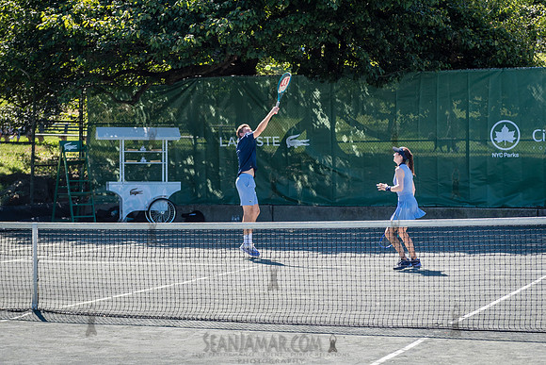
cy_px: 225
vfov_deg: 16.1
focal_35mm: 85
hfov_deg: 23.9
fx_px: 1288
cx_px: 237
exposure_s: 1/1250
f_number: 3.5
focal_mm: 62
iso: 200
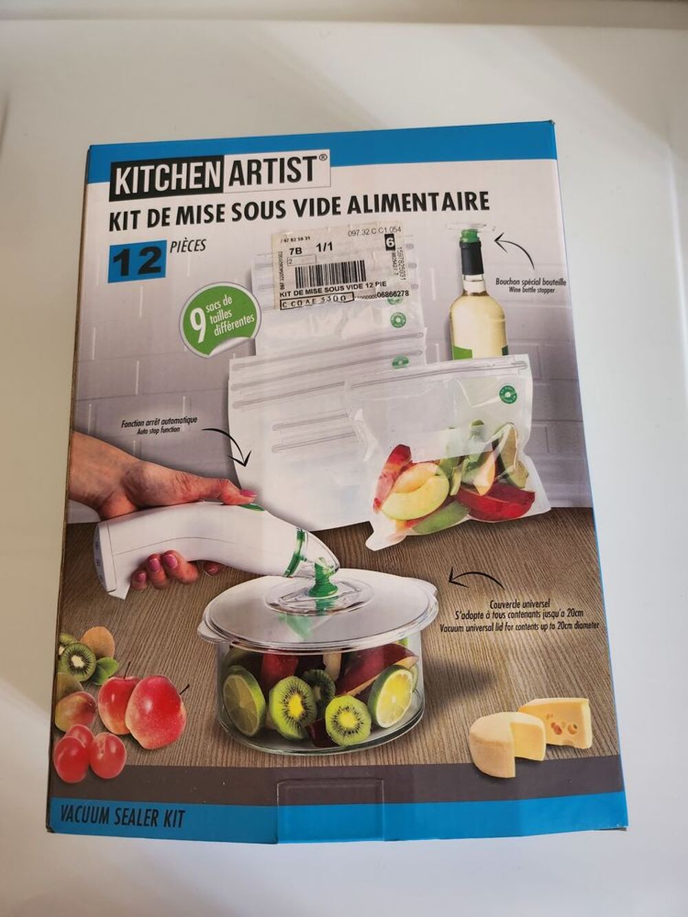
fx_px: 636
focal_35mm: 24
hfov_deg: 56.8
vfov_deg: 71.6
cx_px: 344
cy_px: 458
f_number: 1.8
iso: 640
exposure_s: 1/50
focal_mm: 5
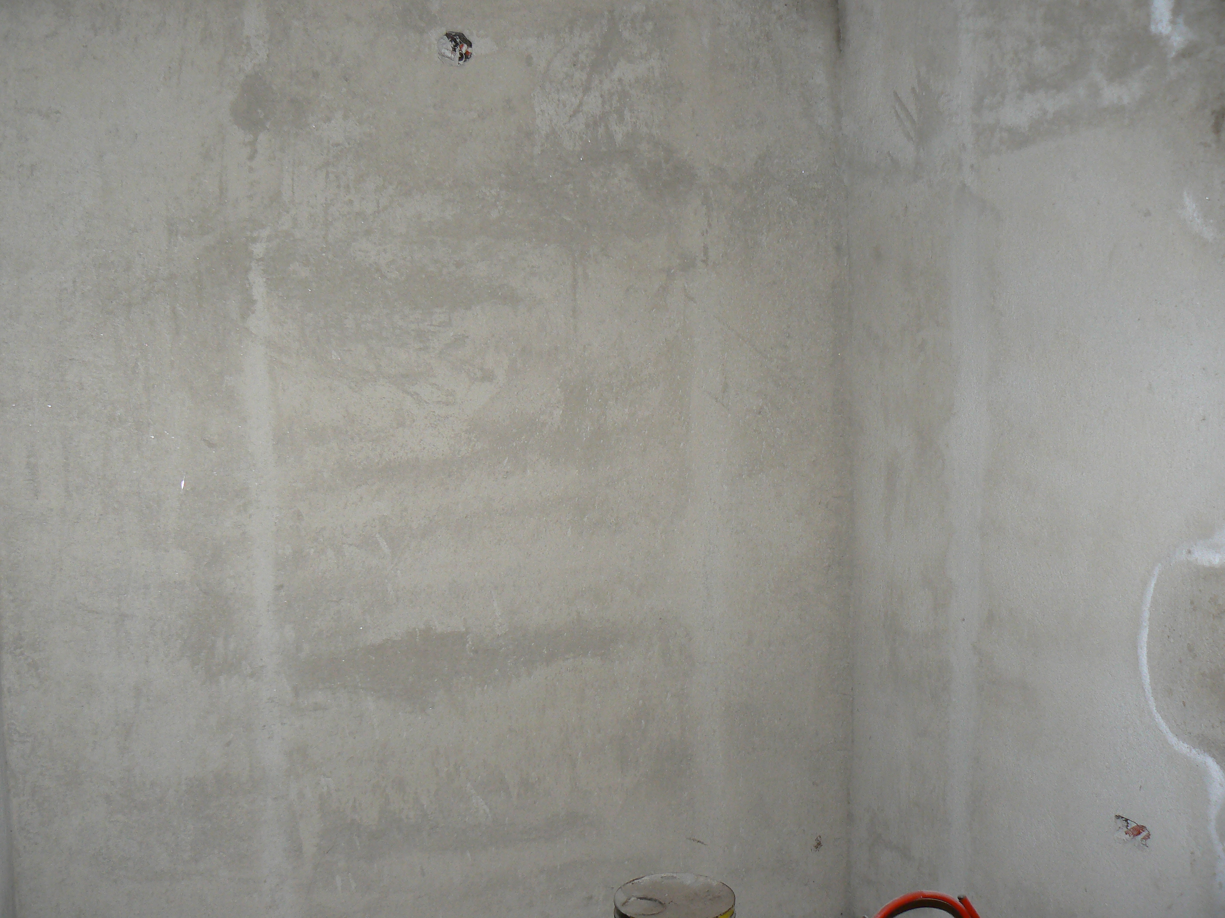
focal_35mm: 36
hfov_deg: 51.4
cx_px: 612
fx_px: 1274
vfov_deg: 39.7
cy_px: 459
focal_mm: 6
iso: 100
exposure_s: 1/30
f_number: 2.8
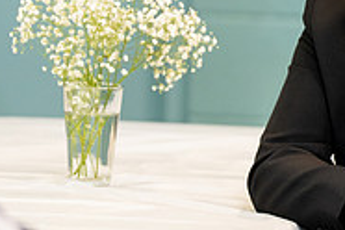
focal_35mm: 624
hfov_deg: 3.3
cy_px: 71
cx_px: 484
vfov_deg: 2.2
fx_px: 5980
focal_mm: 200
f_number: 2.8
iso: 1250
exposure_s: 1/200
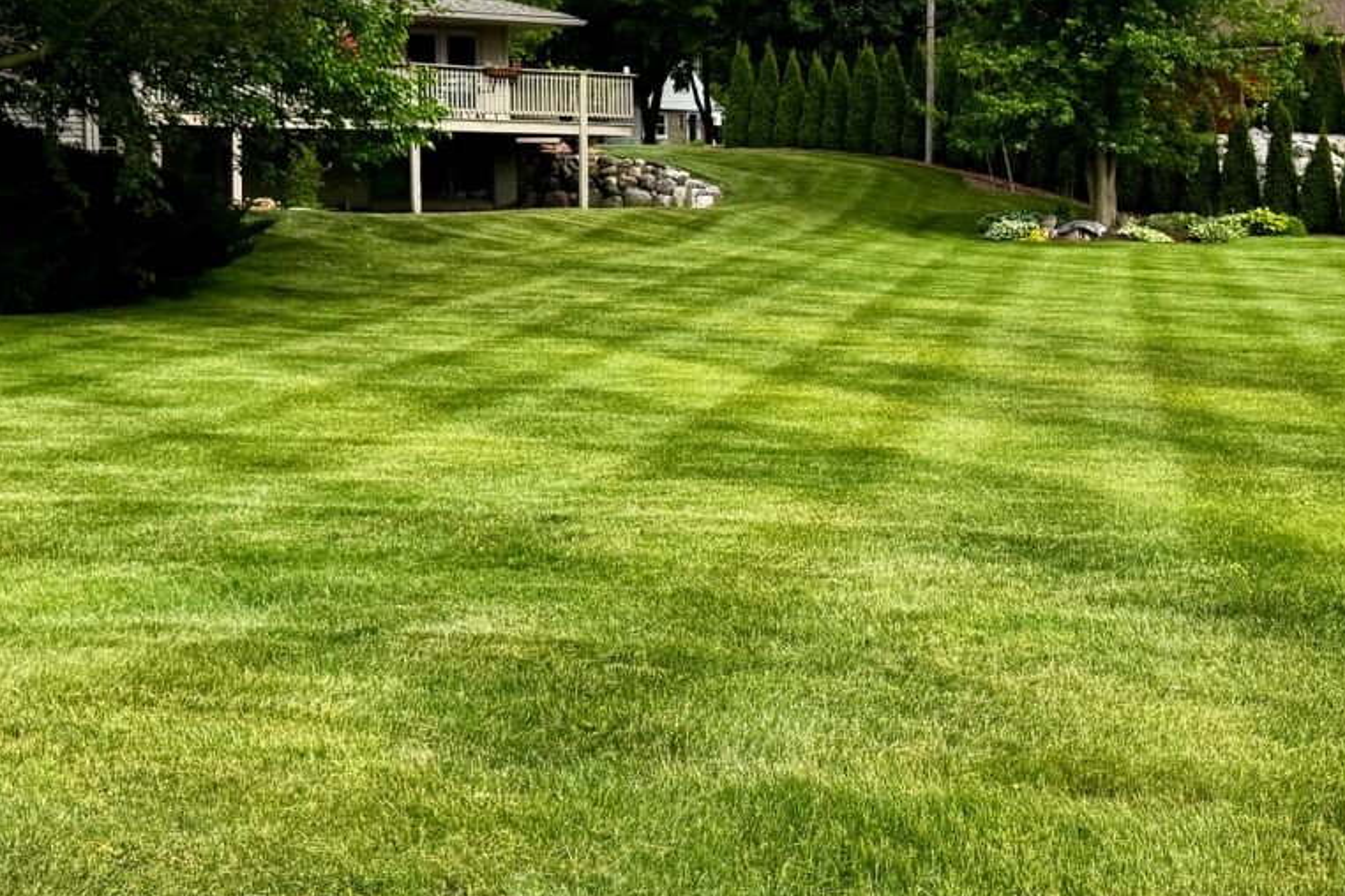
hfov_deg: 32.9
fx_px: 2204
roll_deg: -0.8
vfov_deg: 22.9
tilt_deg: -4.8
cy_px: 342
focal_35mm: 59
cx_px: 1094
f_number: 1.78
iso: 80
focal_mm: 6.76
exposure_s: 1/2041
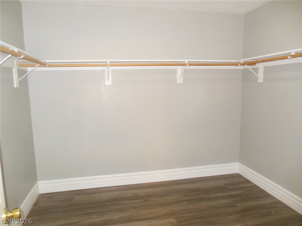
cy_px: 113
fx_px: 218
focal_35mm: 25
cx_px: 151
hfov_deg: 69.4
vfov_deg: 54.9
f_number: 3.2
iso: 320
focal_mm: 4.5
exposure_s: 1/25
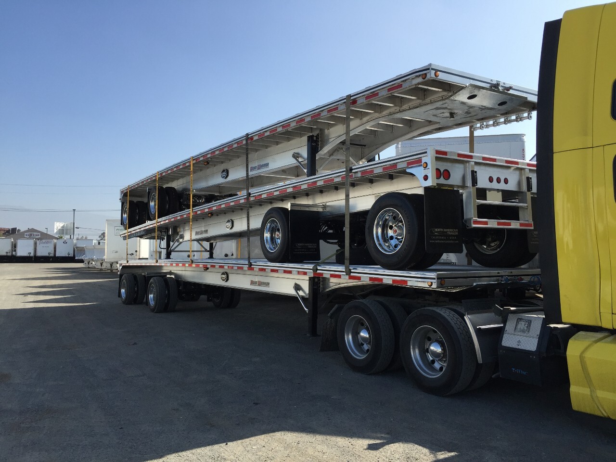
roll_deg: +0.9
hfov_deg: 61.7
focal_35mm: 29
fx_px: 516
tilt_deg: +4.8
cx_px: 308
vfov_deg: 48.2
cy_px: 231
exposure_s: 1/1522
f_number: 2.2
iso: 32
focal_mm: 4.15
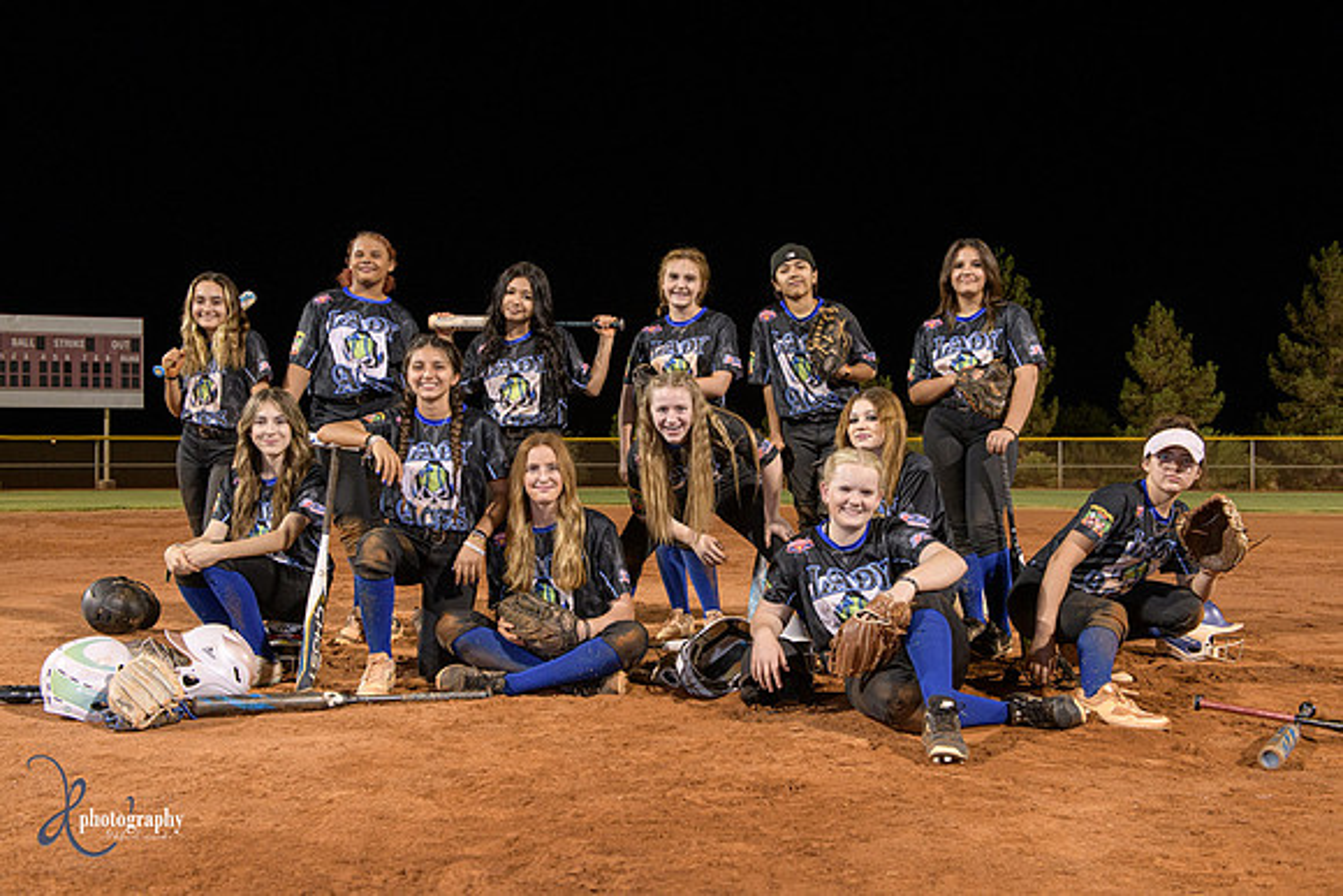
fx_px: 1418
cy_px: 448
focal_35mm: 38
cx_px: 672
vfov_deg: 35.1
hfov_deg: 50.7
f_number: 5
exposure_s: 1/80
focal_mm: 38
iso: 2000
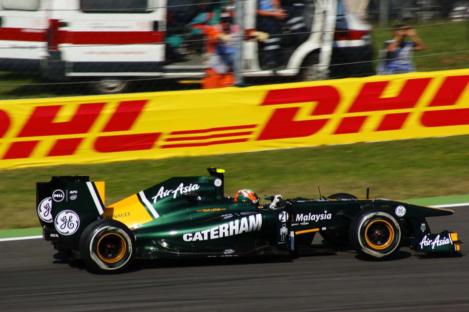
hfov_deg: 4.6
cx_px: 234
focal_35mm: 450
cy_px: 156
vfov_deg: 3.0
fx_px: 5858
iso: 100
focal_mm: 300
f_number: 11
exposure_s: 1/250
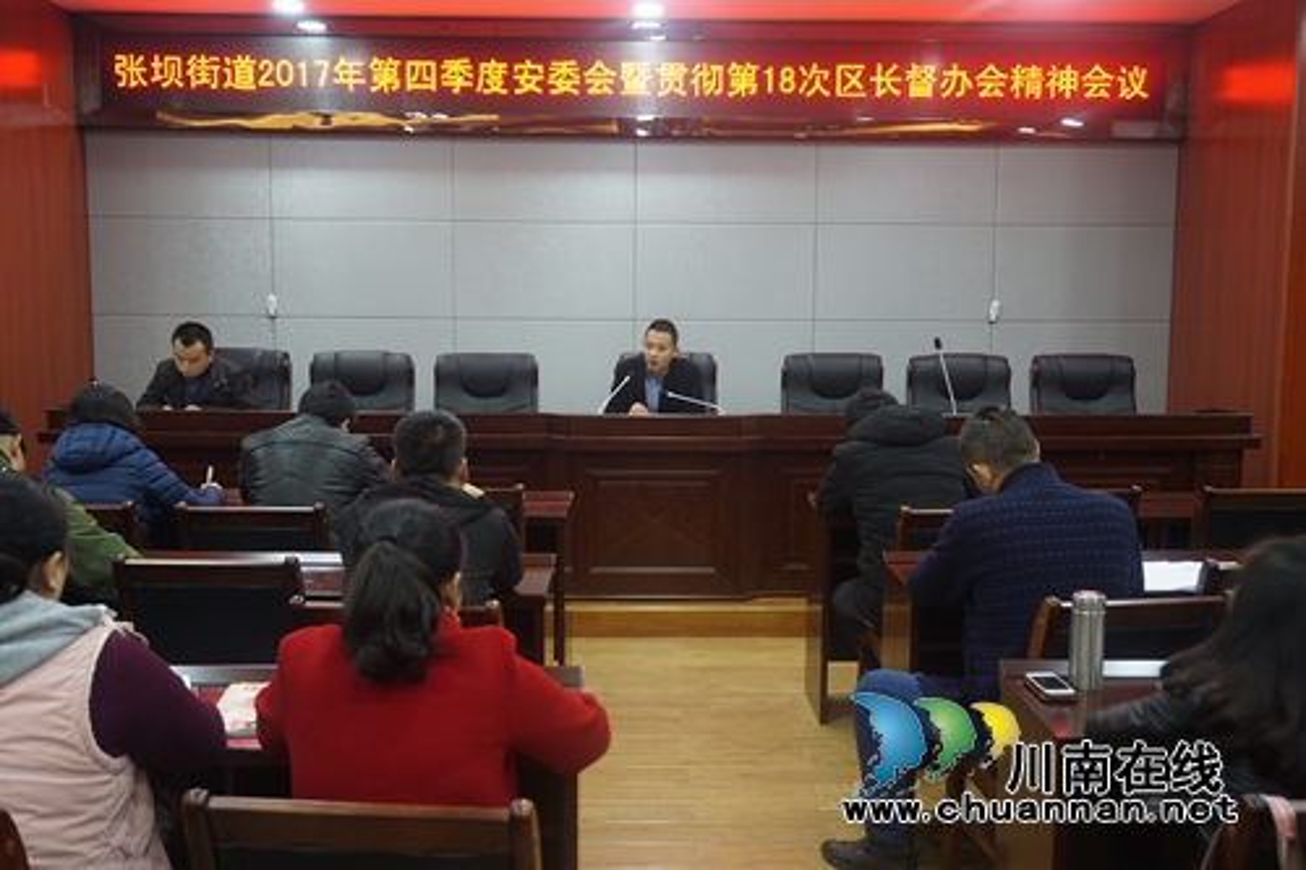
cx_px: 653
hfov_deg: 55.1
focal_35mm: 34
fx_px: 1251
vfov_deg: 38.3
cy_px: 435
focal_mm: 23
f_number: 4.5
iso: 100
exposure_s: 1/3
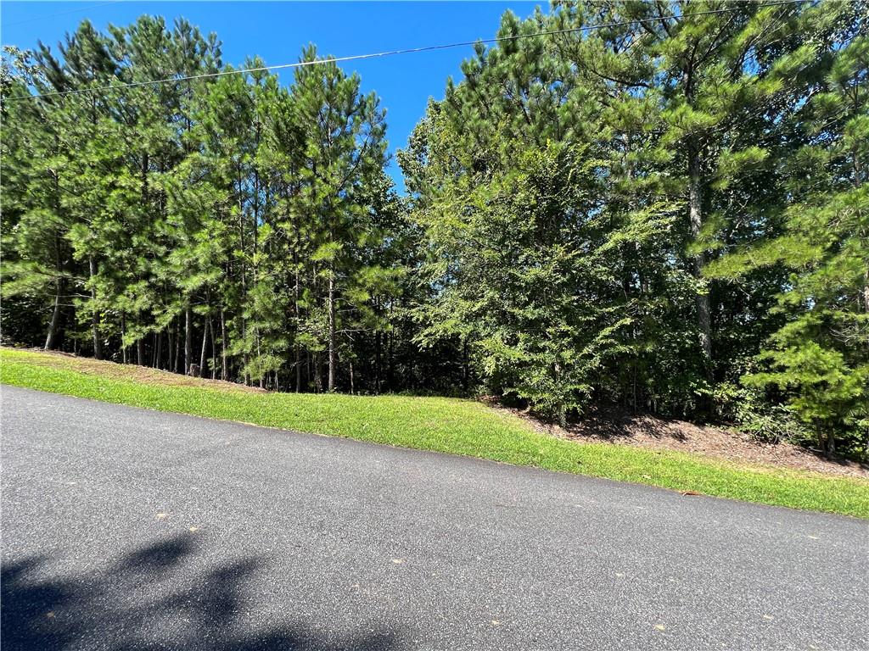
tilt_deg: +4.8
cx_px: 434
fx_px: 326
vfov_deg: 89.9
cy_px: 326
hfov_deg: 106.2
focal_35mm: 13
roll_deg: +3.2
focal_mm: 1.57
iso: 32
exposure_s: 1/435
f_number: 1.8
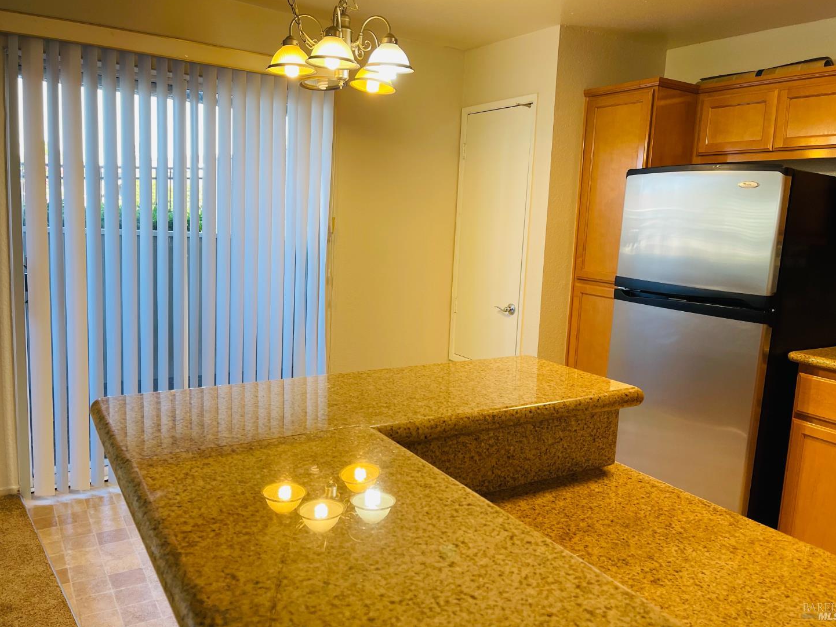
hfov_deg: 67.3
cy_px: 302
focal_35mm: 26
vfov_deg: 53.1
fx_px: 628
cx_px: 415
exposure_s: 1/120
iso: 100
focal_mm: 5.1
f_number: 1.6
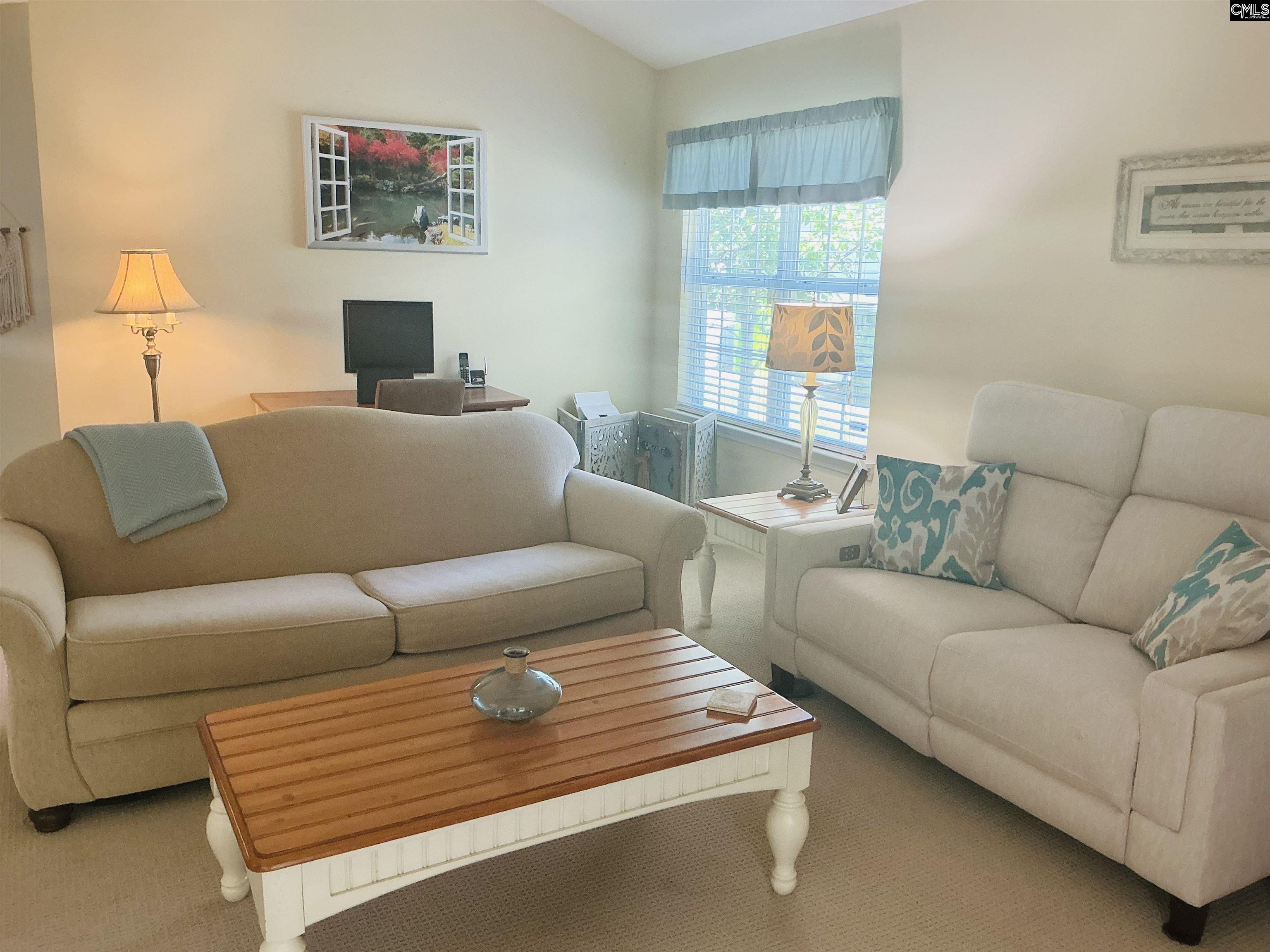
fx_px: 1064
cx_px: 635
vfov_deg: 48.2
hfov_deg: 61.7
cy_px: 476
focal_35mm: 29
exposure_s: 1/60
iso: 100
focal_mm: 3
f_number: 1.8
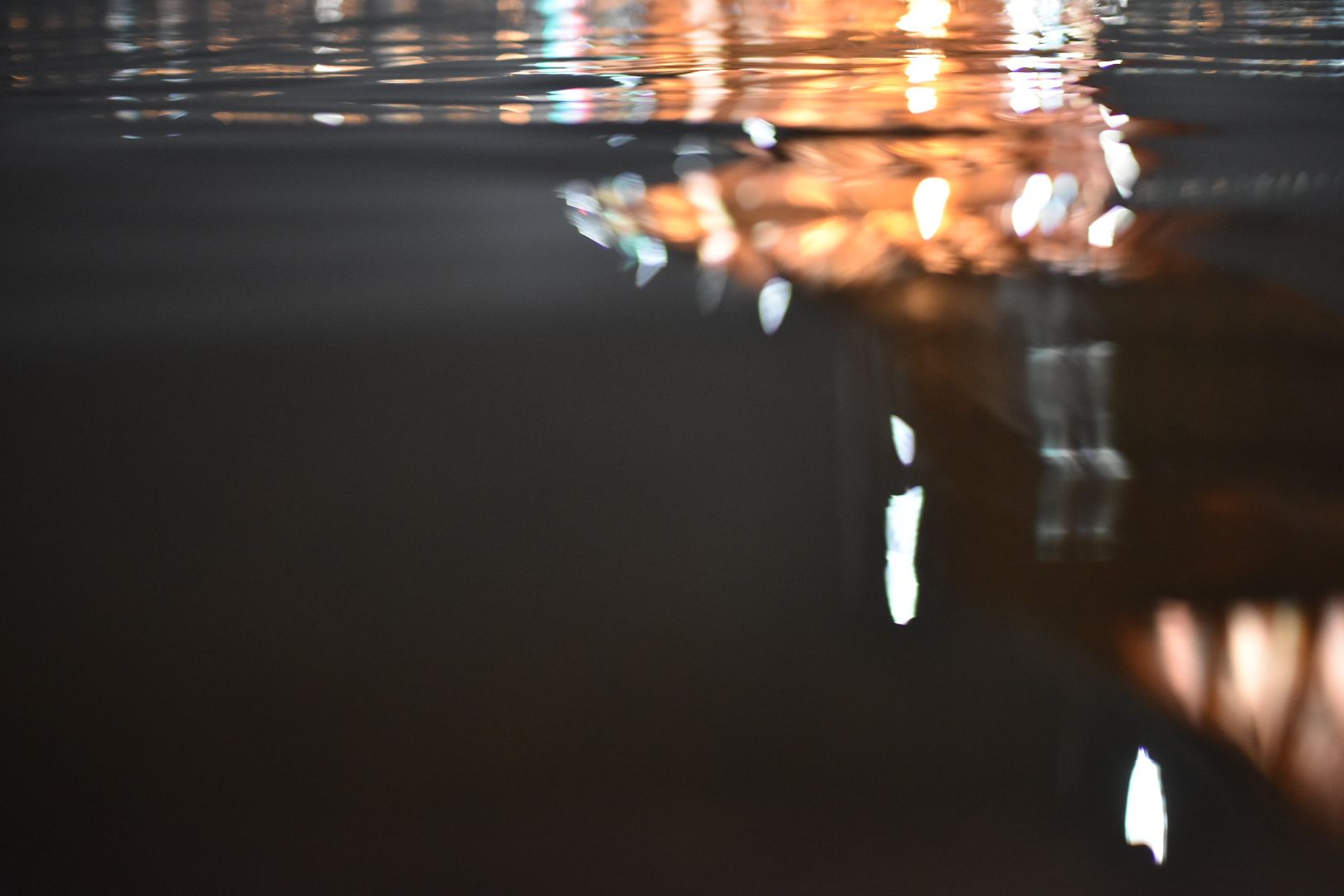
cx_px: 672
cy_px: 448
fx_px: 1680
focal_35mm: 45
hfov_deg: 43.6
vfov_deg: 29.9
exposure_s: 1/20
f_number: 1.4
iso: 2000
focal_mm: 30
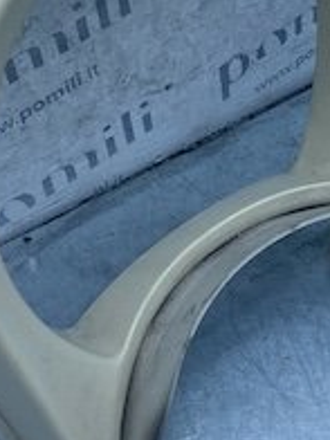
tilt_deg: -44.3
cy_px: 103
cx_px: 204
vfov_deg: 22.8
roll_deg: -5.5
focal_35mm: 85
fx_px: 1080
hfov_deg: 17.3
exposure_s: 1/905
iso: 32
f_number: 1.8
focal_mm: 4.25
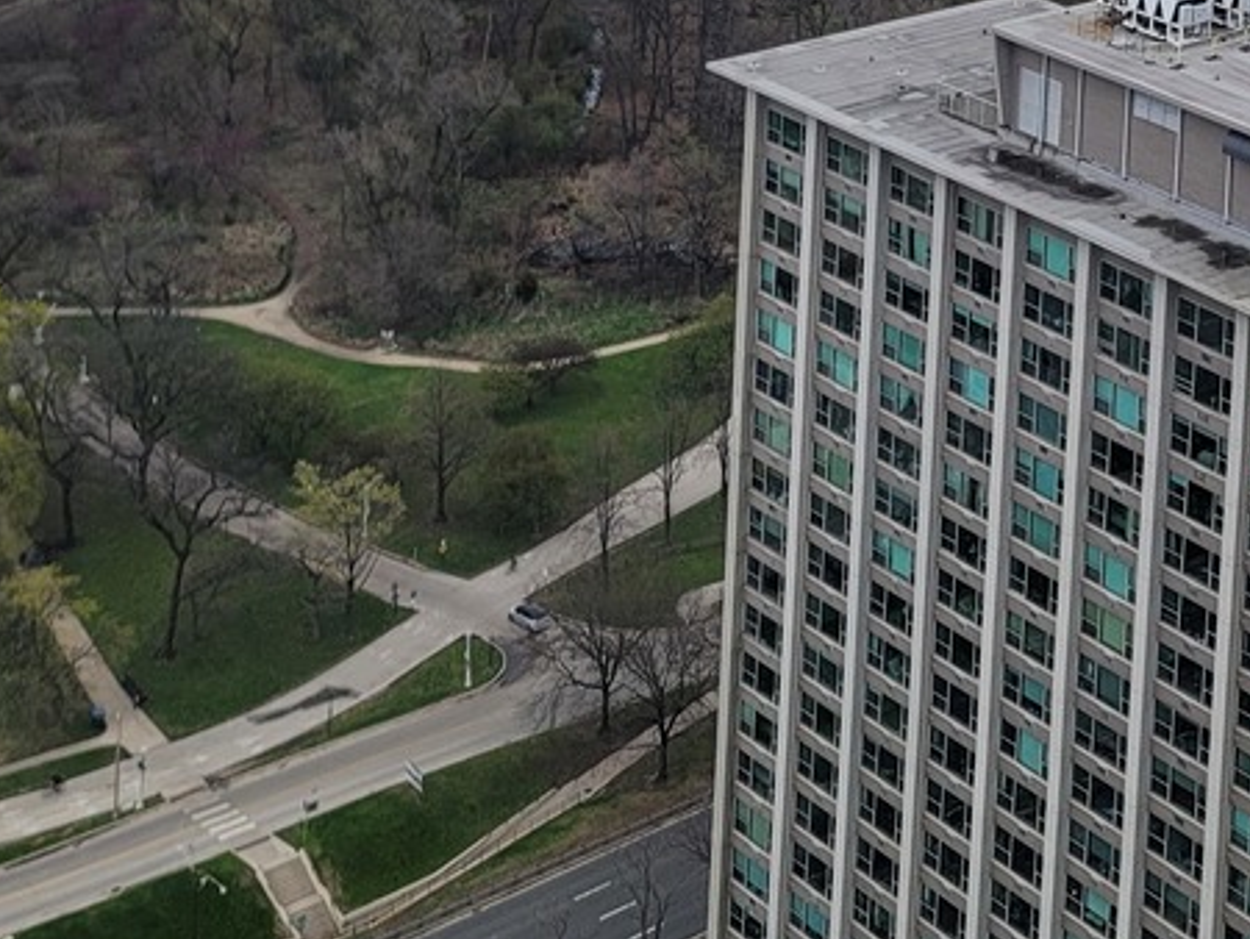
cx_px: 1289
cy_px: -531
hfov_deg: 23.3
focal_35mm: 80
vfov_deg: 16.5
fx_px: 2890
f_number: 1.8
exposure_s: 1/973
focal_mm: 7
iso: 20
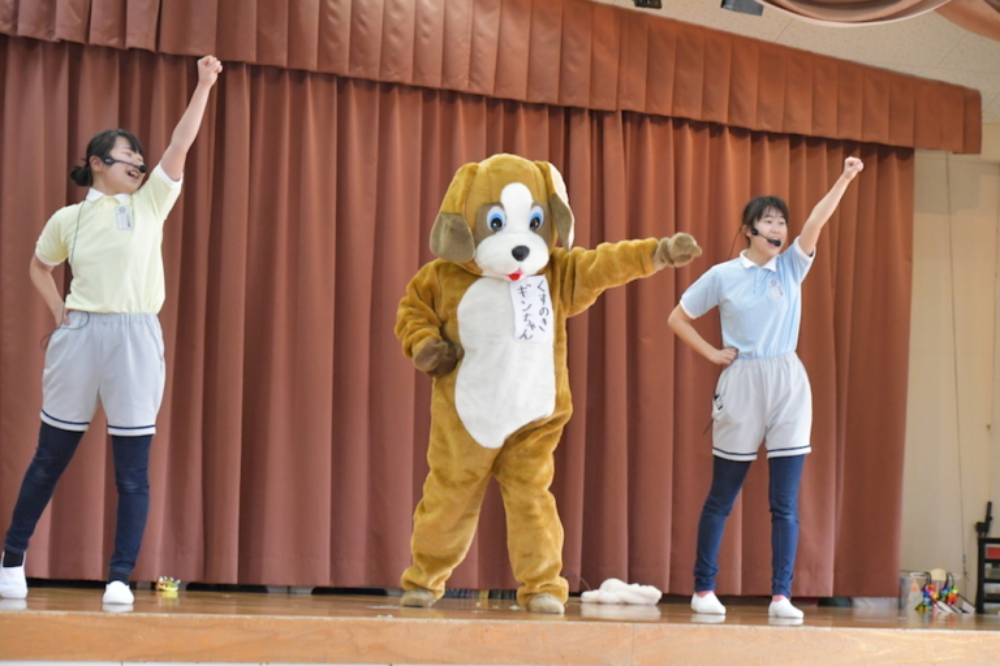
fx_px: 2916
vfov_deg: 13.0
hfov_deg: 19.5
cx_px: 500
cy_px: 333
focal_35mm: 105
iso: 4000
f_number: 5
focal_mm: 70
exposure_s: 1/160
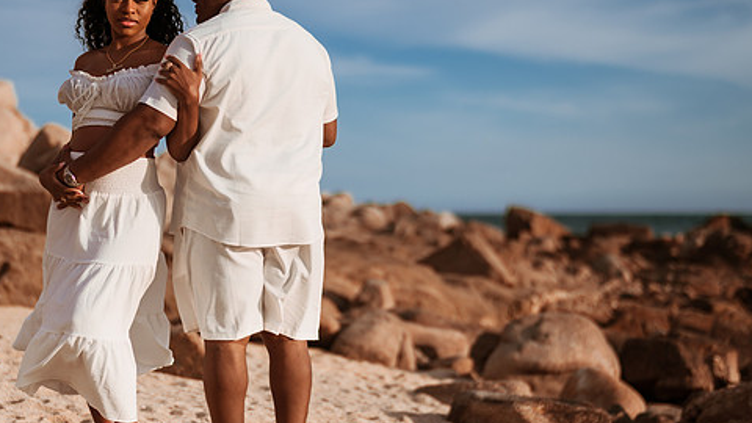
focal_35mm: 78
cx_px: 307
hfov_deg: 27.1
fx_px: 1555
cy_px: 208
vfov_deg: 15.5
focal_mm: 58
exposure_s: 1/8000
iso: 64
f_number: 1.8
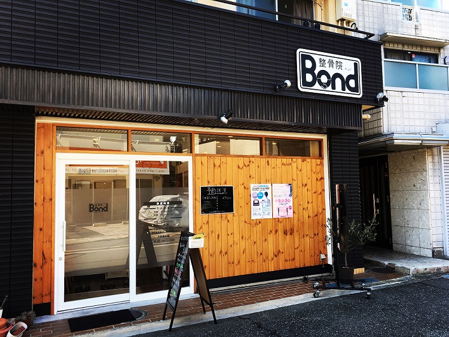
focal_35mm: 29
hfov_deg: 61.6
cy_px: 168
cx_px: 224
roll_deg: +1.0
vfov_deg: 48.3
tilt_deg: +5.9
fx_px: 376
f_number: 2.2
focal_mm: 4.15
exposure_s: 1/246
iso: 25
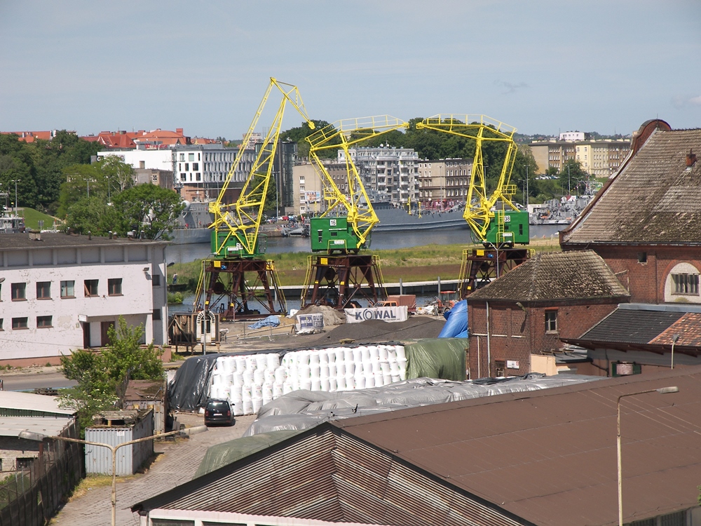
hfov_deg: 14.4
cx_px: 350
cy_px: 263
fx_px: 2774
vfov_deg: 10.8
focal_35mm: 137
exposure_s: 1/500
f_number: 4
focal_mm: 28.7
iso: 50
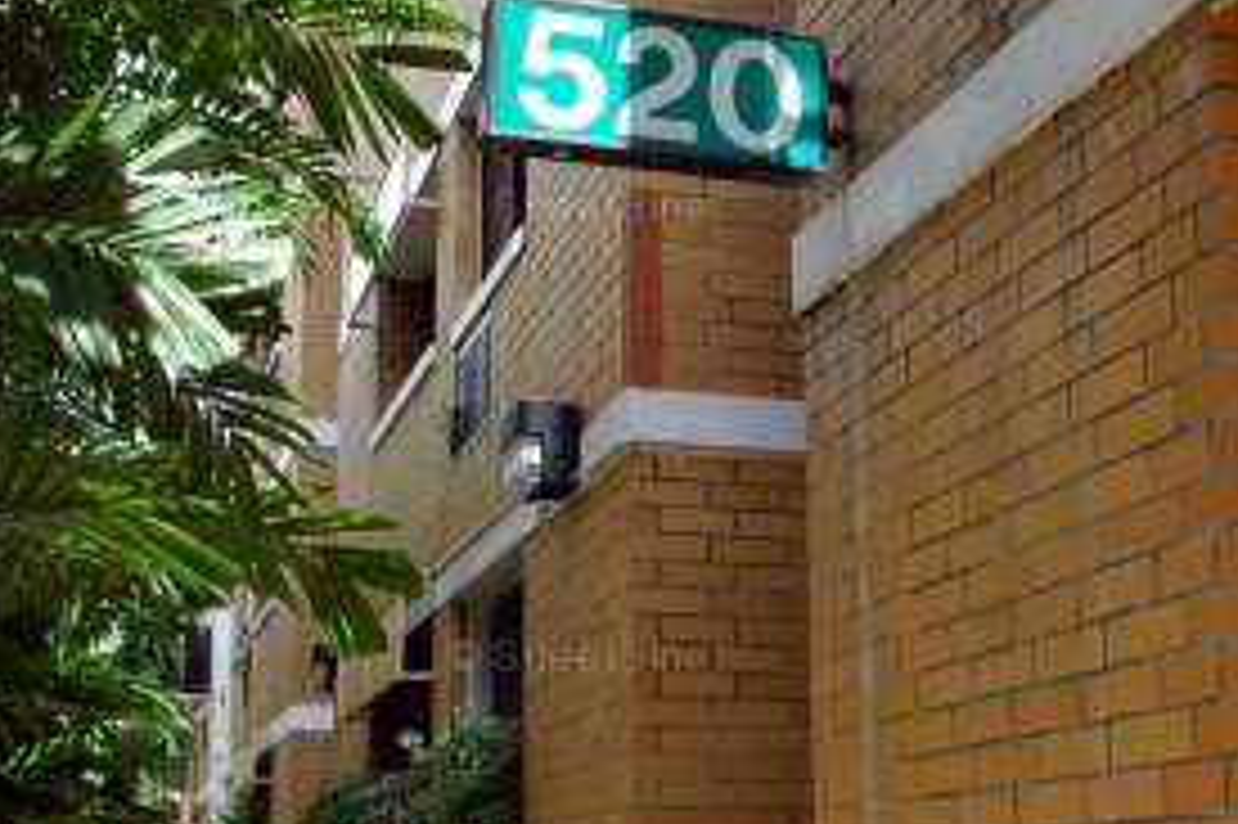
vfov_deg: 24.9
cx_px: 783
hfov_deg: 36.7
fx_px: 1856
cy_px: 556
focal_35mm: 54
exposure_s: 1/125
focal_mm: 18
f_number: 8
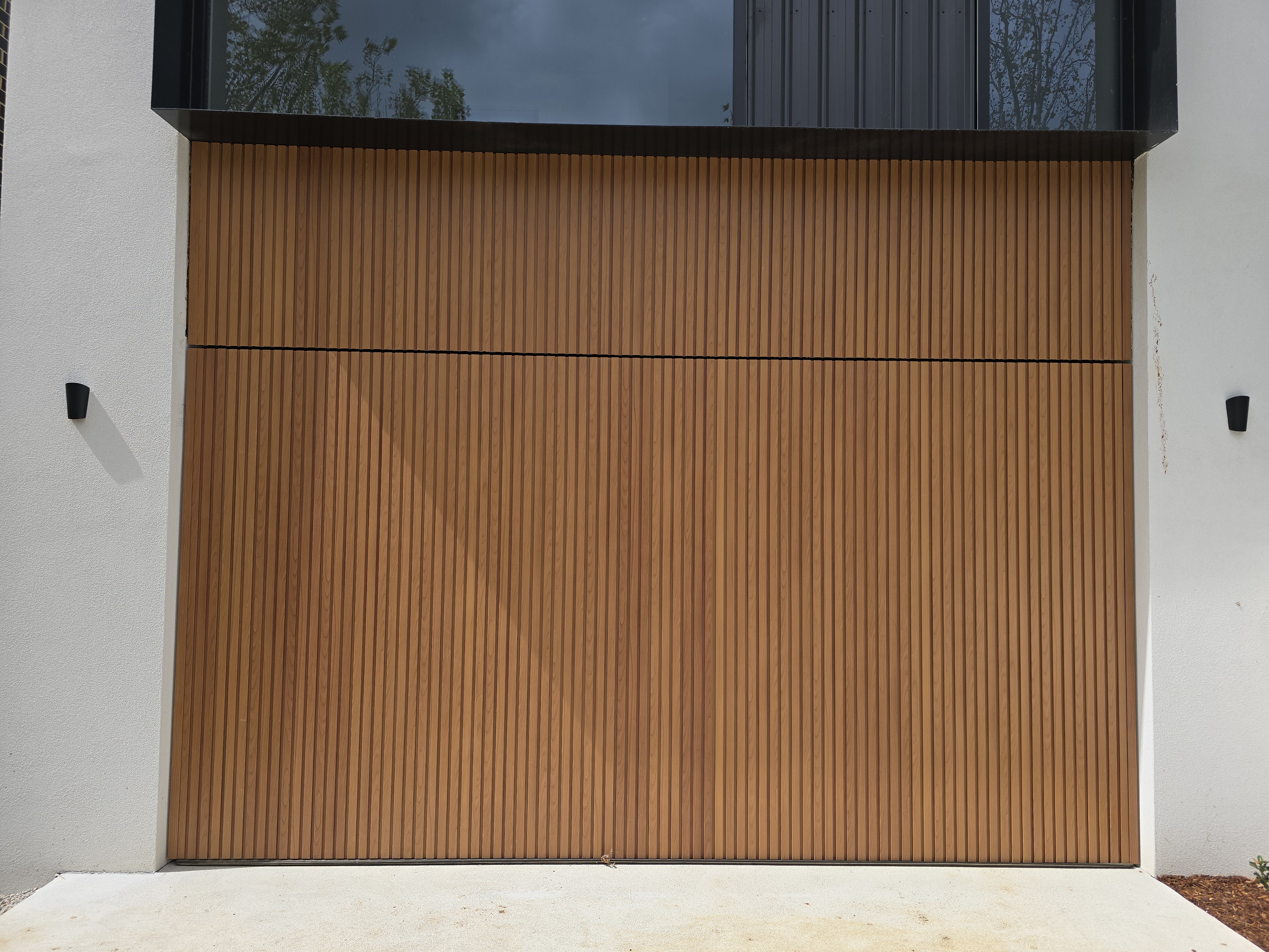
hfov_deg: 73.9
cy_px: 476
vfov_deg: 58.9
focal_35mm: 23
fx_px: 843
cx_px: 634
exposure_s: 1/1024
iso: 12
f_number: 1.7
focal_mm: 6.3
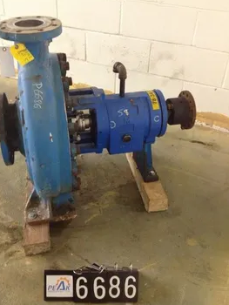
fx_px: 352
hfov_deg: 35.9
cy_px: 134
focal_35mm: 40
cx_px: 100
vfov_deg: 46.7
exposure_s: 1/20
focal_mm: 4.28
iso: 200
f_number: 2.4
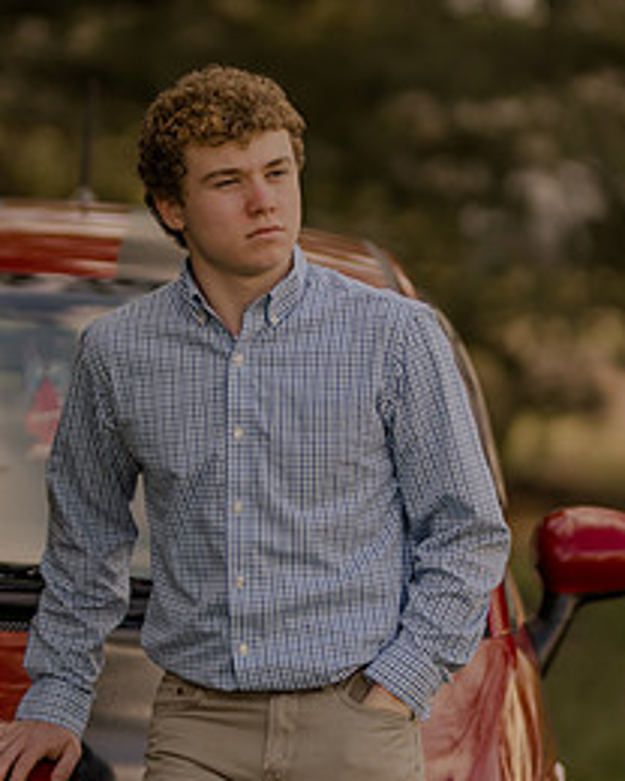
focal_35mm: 206
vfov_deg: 9.4
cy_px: 375
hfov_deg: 7.5
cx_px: 255
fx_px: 4763
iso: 100
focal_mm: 85
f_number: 1.4
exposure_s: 1/800
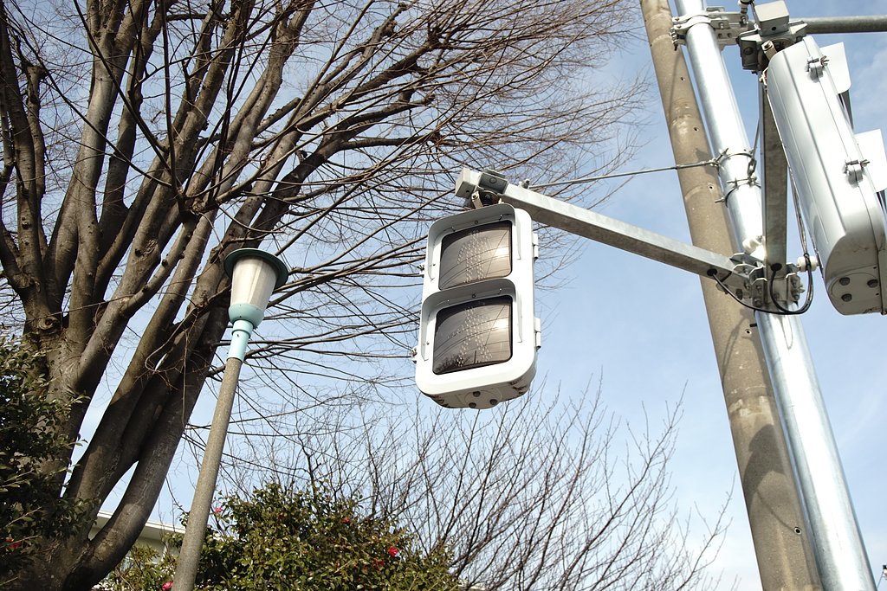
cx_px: 444
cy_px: 296
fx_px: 862
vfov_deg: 37.9
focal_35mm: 35
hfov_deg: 54.4
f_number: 9
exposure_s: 1/500
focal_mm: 35
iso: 800
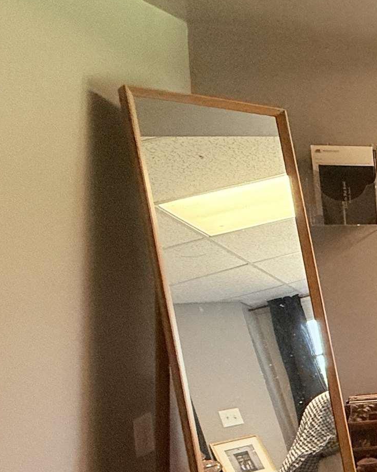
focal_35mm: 46
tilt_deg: -5.1
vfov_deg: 40.2
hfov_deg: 18.2
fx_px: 642
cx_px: 788
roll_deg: -0.8
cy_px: 283
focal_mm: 2.22
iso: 160
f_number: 2.2
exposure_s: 1/120
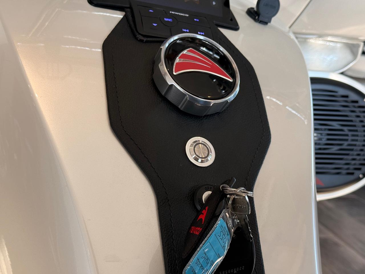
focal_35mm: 48
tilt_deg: -13.3
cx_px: 182
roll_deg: -9.9
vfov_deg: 30.3
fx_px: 506
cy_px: 137
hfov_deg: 39.7
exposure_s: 1/183
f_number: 1.78
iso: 100
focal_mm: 6.76
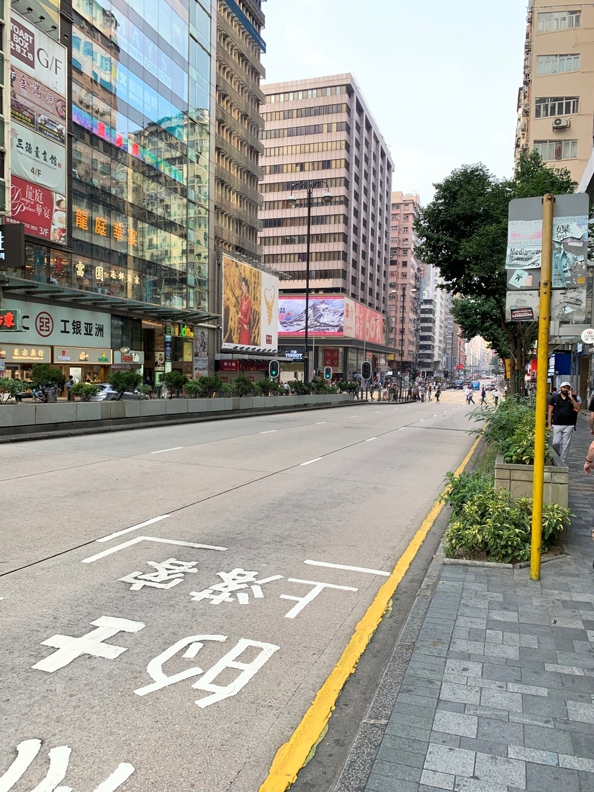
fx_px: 595
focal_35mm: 26
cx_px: 297
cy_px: 396
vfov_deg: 67.3
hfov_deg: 53.1
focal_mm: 4.25
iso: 25
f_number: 1.8
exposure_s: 1/246
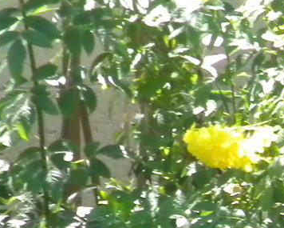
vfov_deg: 1.5
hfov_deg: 1.9
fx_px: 8643
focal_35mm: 1028
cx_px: 409
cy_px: 197
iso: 400
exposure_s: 1/205
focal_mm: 33.1
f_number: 5.2
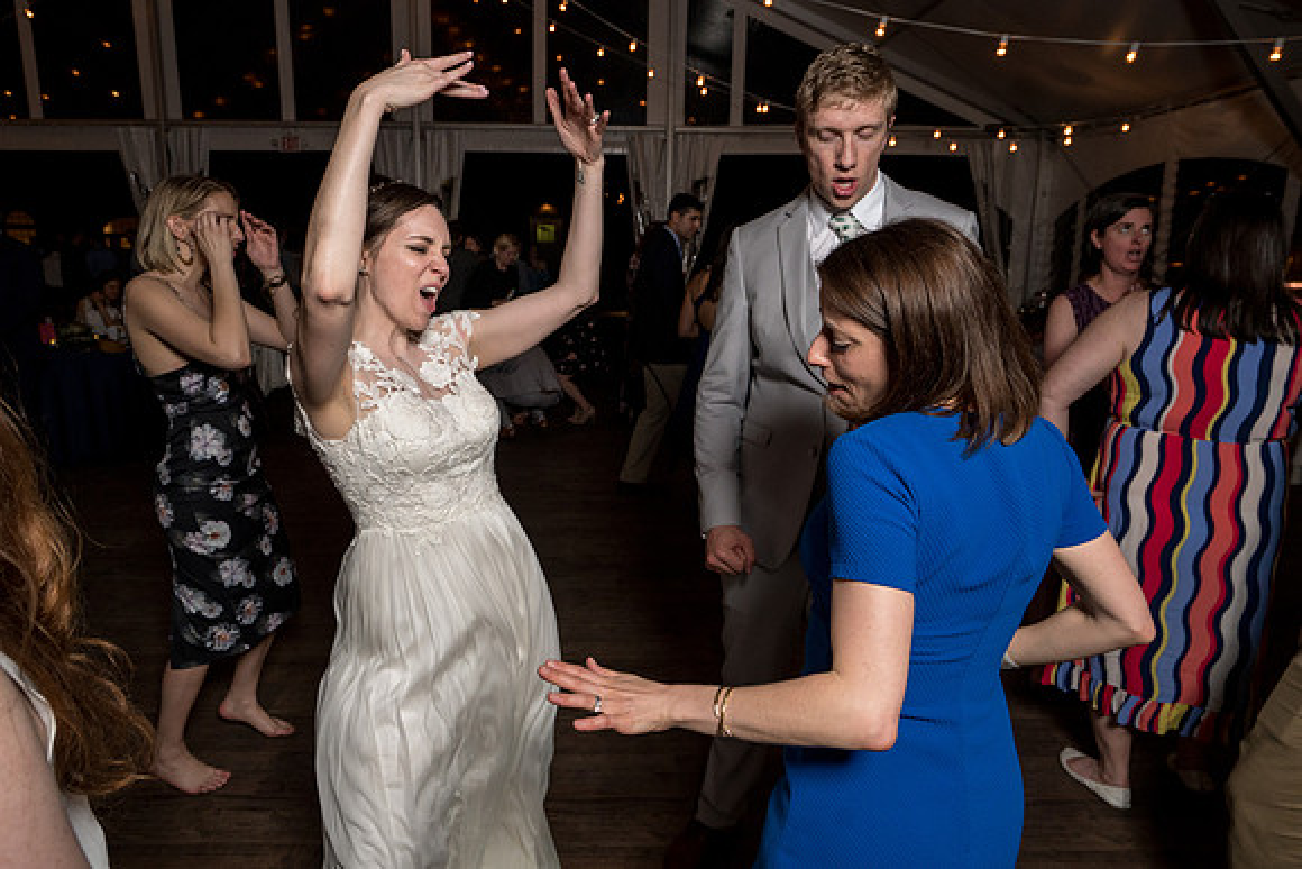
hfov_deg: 78.3
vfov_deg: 57.1
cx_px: 610
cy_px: 417
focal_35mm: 22
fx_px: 798
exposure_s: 1/200
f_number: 5.6
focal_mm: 20
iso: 2000
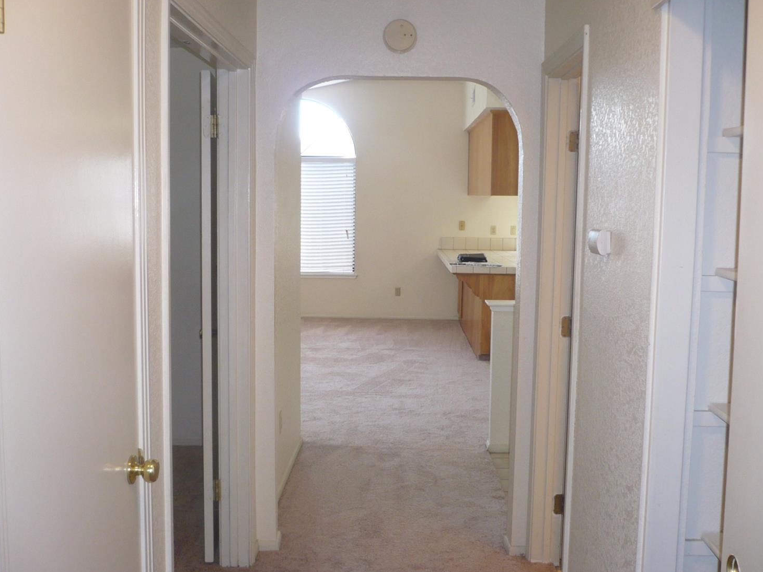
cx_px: 382
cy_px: 287
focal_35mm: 38
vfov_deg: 37.7
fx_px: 838
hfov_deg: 49.0
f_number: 2.8
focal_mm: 5.8
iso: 125
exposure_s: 1/30
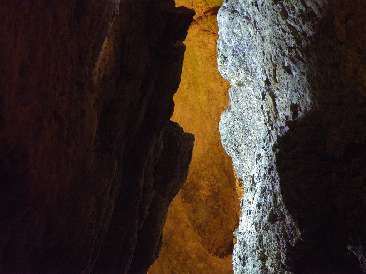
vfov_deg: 5.3
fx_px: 2960
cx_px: 183
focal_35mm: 280
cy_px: 137
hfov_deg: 7.1
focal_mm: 71.2
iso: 200
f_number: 4.2
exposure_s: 1.98
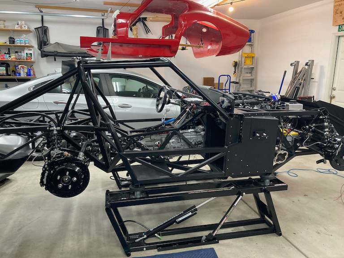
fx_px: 278
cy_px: 129
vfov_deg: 49.7
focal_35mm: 28
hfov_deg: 63.4
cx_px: 172
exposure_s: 1/60
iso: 125
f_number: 1.8
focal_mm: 3.99
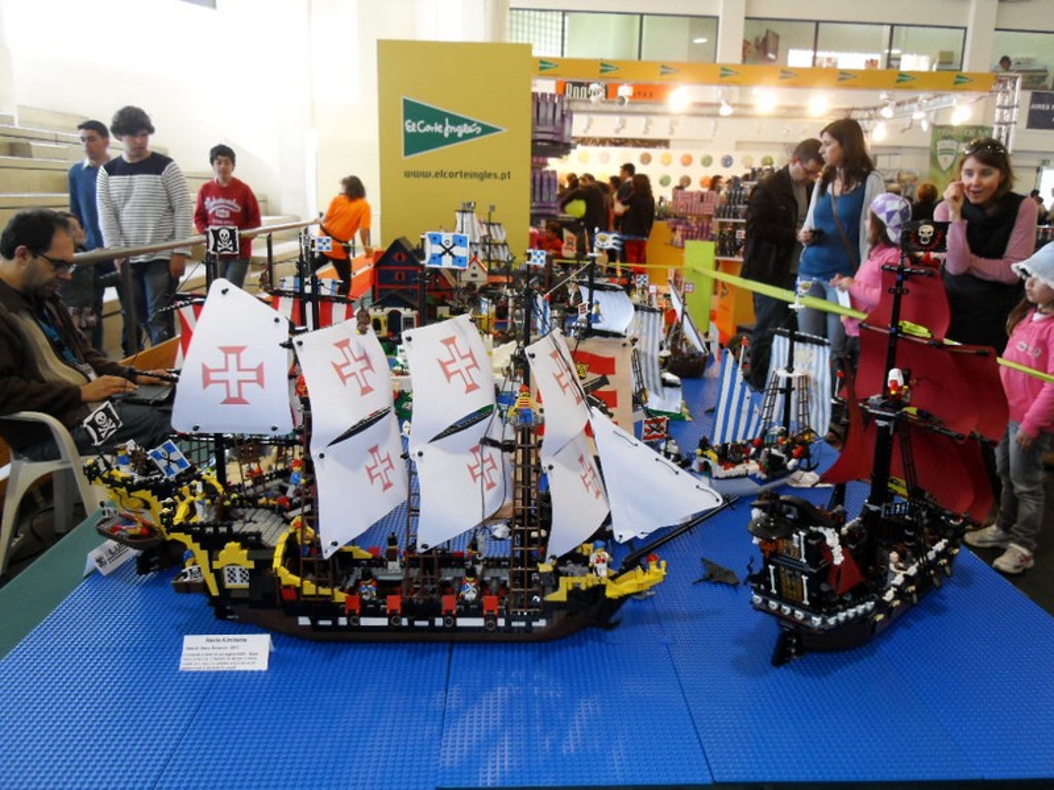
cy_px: 395
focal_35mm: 28
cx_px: 527
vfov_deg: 49.7
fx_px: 853
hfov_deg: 63.4
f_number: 2.8
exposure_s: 1/45
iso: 200
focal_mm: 6
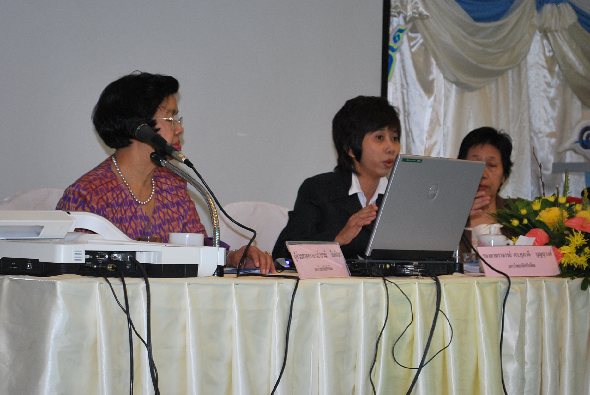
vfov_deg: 16.0
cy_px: 191
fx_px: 1403
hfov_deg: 23.7
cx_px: 288
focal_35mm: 86
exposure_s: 1/13
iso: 400
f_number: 5.6
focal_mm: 55
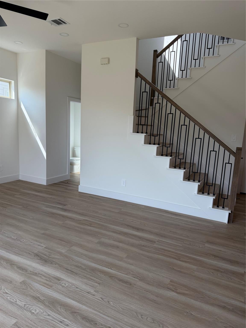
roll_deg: -2.8
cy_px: 164
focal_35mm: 24
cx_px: 123
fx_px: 227
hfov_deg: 56.8
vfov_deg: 71.6
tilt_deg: -9.0
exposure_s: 1/665
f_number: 1.78
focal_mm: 6.76
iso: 100
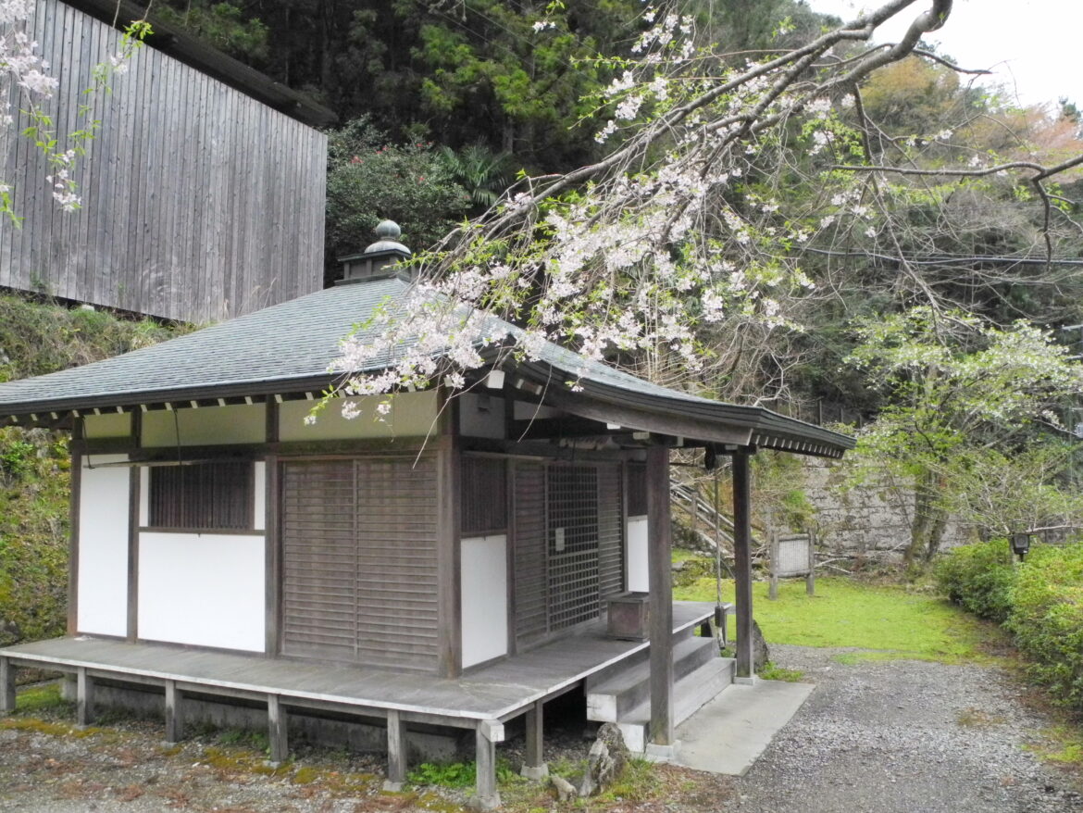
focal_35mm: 28
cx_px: 542
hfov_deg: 63.4
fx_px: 876
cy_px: 406
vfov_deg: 49.8
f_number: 4
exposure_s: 1/1037
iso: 800
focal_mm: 6
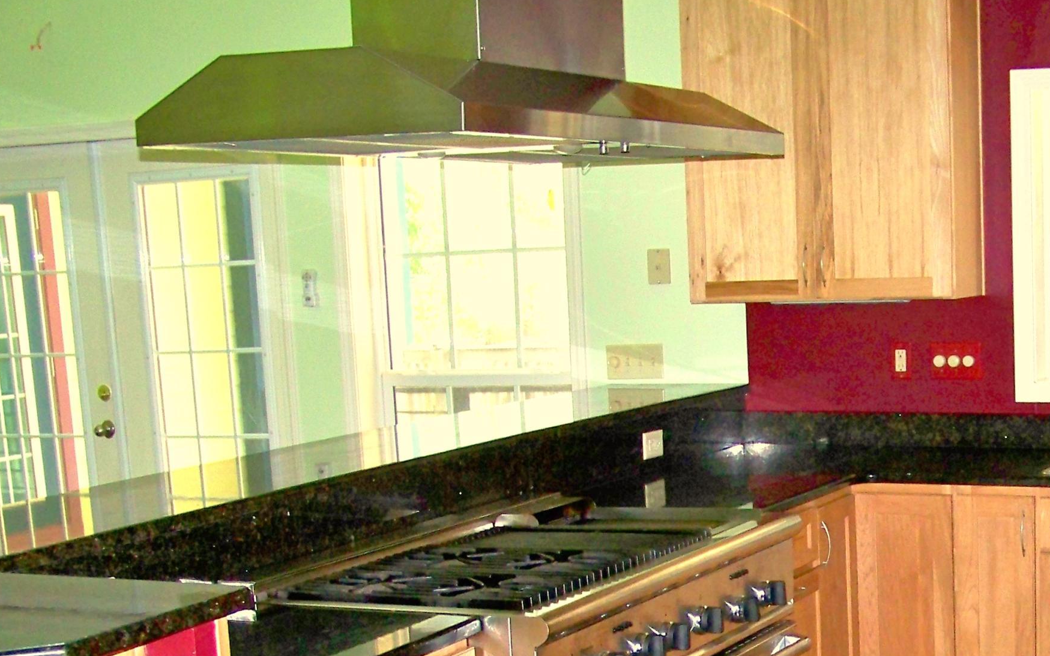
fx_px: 1717
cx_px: 854
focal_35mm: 60
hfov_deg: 33.0
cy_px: 622
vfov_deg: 21.1
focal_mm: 5.85
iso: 200
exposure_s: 1/30
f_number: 2.8
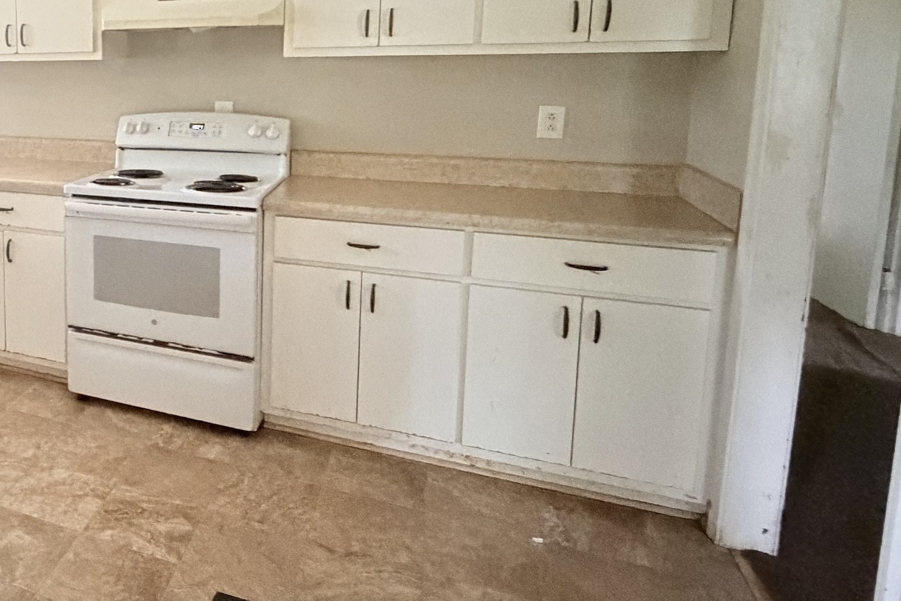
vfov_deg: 41.1
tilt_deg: -8.7
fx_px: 776
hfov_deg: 49.1
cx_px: -3
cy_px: 149
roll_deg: +1.2
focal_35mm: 31
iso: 1250
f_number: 2.2
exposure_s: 1/52
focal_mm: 2.22
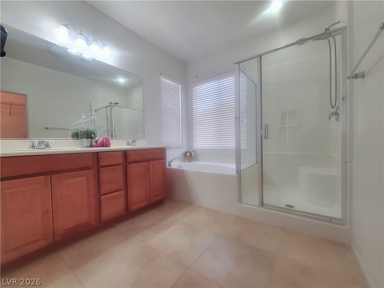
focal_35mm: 13
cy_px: 144
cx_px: 192
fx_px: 144
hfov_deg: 106.2
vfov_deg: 89.9
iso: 80
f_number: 2.2
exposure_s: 1/60.2
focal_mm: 2.2
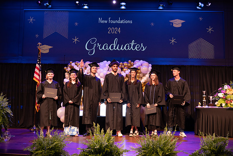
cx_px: 116
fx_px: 227
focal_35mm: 35
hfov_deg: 54.4
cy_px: 78
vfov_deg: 37.9
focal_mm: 35
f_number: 4
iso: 1600
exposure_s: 1/200
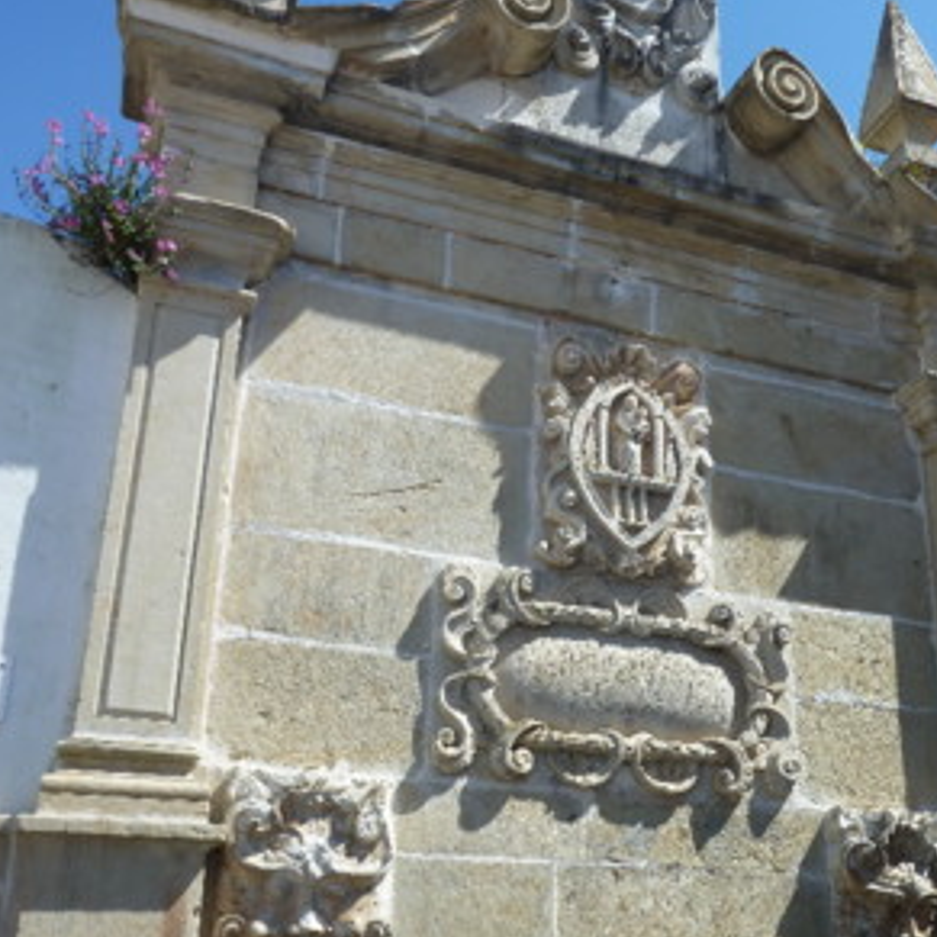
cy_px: 567
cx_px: 594
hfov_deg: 43.5
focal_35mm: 38
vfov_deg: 43.6
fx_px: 1164
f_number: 4
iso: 80
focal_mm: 4.1
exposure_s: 1/400
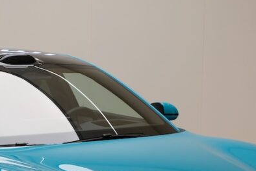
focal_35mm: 111
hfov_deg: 18.2
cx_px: 44
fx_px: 790
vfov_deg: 12.3
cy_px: 152
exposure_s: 1/180
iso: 320
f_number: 3.6
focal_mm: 27.6
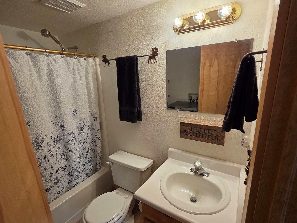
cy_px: 116
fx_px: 137
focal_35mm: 16
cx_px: 151
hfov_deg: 94.5
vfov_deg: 78.1
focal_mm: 2.2
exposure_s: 1/120
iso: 200
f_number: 1.9
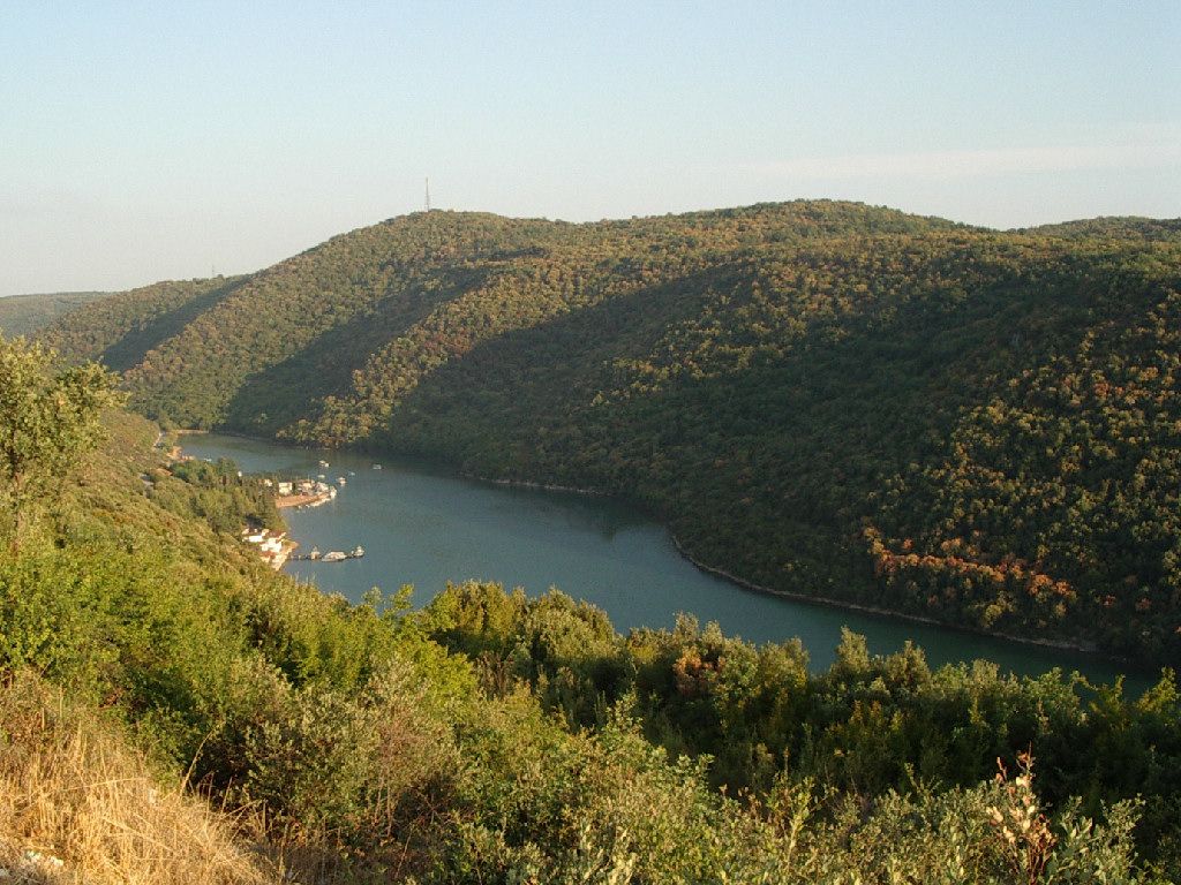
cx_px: 590
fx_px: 1296
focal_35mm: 38
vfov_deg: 37.7
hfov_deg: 49.0
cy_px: 442
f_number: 4.8
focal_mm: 5.8
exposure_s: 1/200
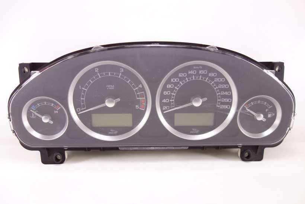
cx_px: 152
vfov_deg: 46.4
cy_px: 102
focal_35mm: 28
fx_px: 237
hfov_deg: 65.5
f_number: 1.8
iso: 125
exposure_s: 1/80
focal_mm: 10.4
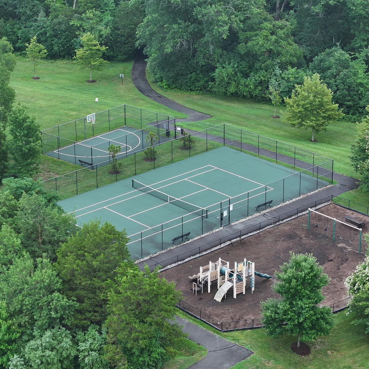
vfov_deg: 16.9
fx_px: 1242
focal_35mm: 103
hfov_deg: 16.9
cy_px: 175
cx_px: 199
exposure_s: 1/25
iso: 100
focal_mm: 19.35
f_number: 2.8
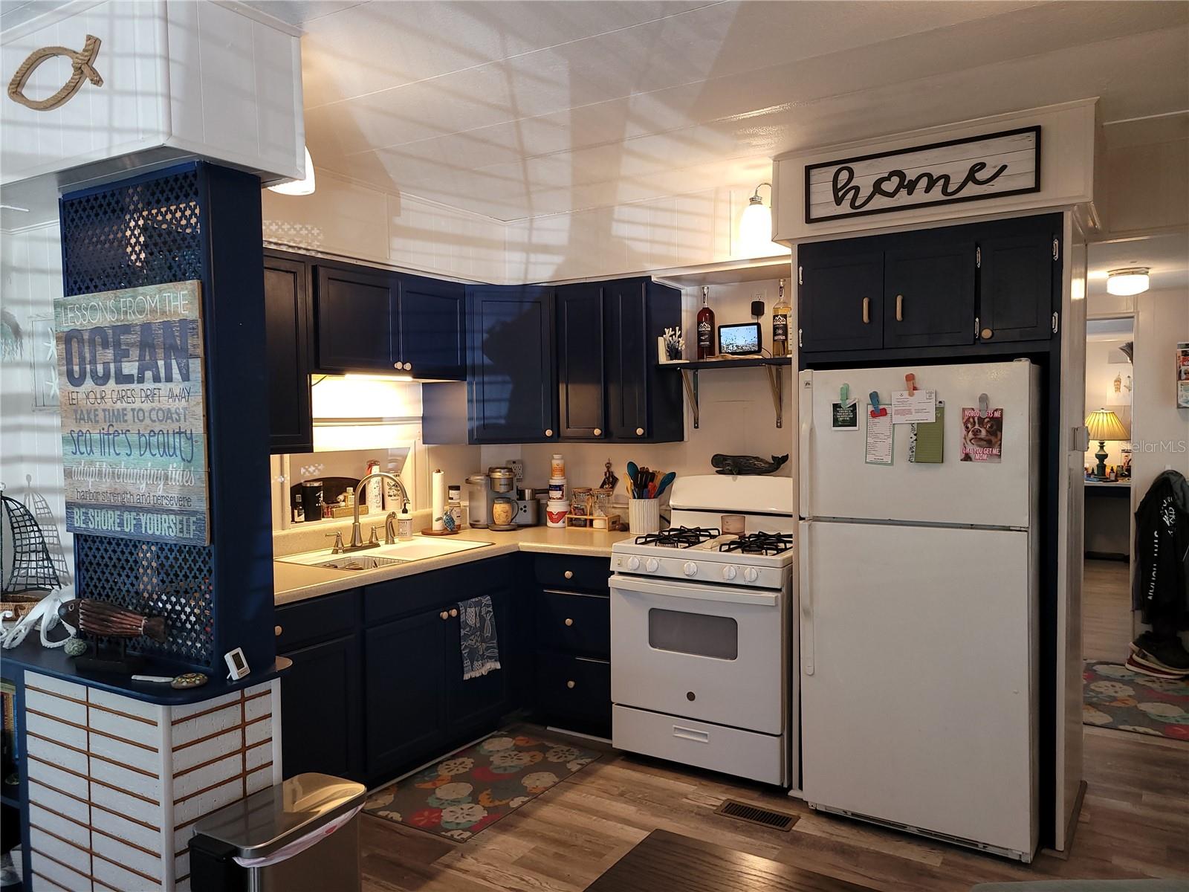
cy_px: 446
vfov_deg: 53.1
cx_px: 594
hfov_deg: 67.3
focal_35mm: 26
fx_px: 893
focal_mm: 5.4
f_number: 1.8
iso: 125
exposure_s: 1/60
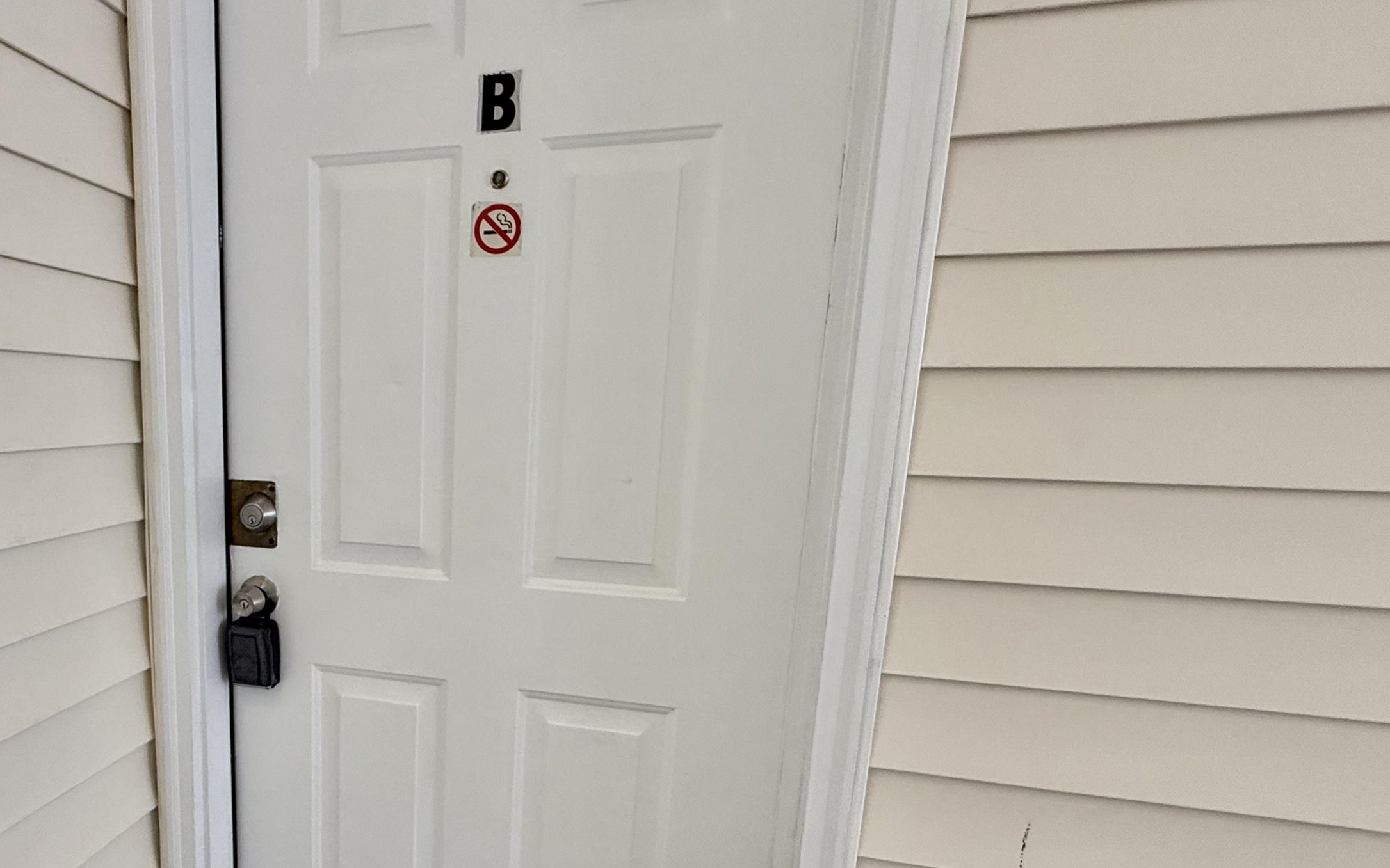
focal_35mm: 21
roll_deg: -1.2
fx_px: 796
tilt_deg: -9.6
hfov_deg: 78.4
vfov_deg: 56.6
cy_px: 541
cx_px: 417
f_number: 2.2
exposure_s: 1/99
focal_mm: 2.22
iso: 250
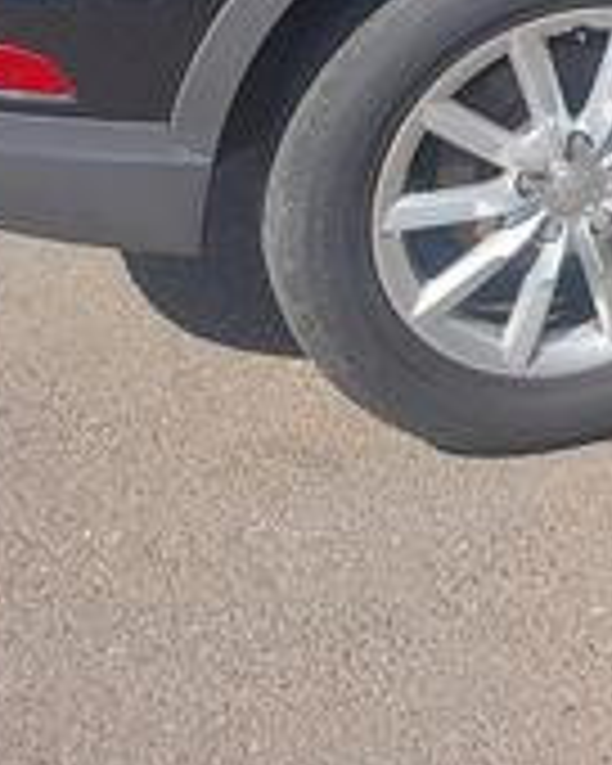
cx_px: 1040
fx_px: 1947
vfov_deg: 19.8
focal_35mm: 86
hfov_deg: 15.7
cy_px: -313
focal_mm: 5.06
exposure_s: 1/455
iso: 25
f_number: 1.8
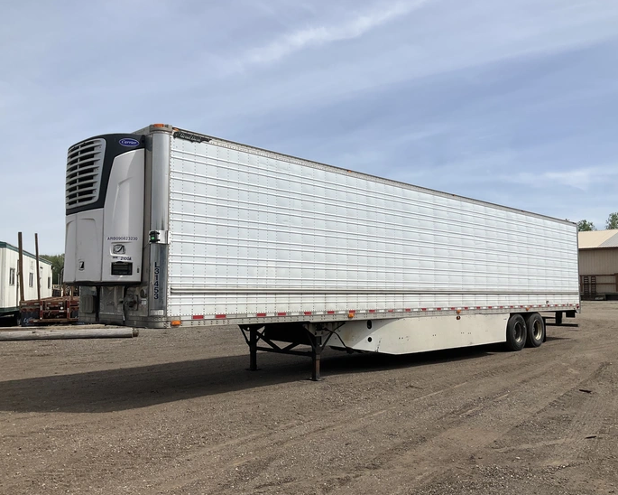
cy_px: 253
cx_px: 316
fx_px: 567
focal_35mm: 31
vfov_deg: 47.1
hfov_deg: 57.2
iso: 25
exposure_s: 1/3534
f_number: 1.8
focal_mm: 3
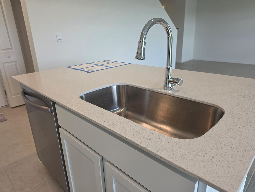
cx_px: 128
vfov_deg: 58.9
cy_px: 96
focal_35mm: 23
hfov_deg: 73.9
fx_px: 169
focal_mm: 6.5
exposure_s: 1/120
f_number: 1.4
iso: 32
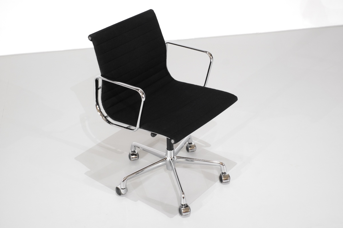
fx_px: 505
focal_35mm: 53
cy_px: 114
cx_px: 172
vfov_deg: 25.5
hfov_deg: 37.5
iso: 800
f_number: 8
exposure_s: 1/30
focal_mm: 35
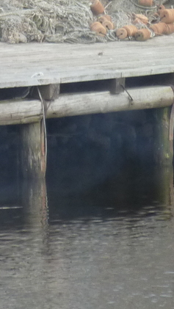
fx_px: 5730
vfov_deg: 3.1
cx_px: -6
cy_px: -93
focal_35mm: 699
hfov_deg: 1.7
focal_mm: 27.8
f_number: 4.5
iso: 125
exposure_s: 1/125
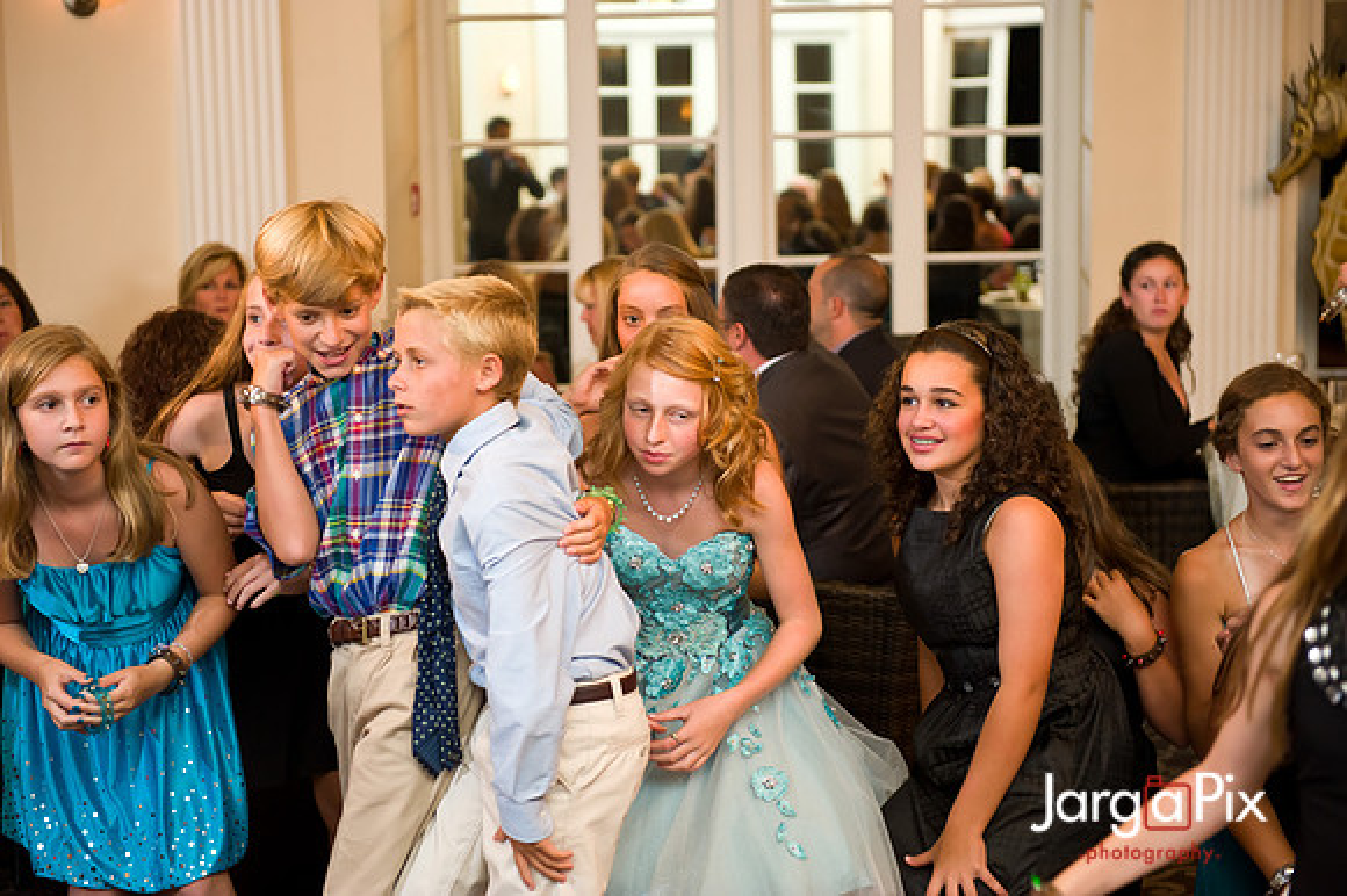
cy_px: 448
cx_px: 674
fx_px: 2618
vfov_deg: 19.4
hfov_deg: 28.9
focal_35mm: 70
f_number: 3.2
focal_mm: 70
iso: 1600
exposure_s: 1/125
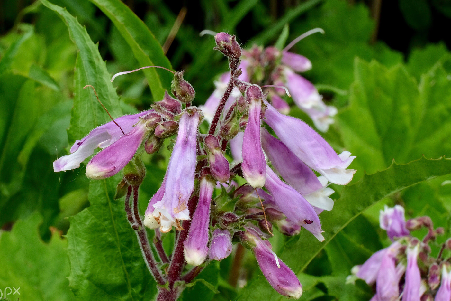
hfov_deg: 27.7
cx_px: 198
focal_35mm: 73
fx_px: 914
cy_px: 165
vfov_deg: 18.7
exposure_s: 1/100
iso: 800
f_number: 22
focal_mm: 42.5
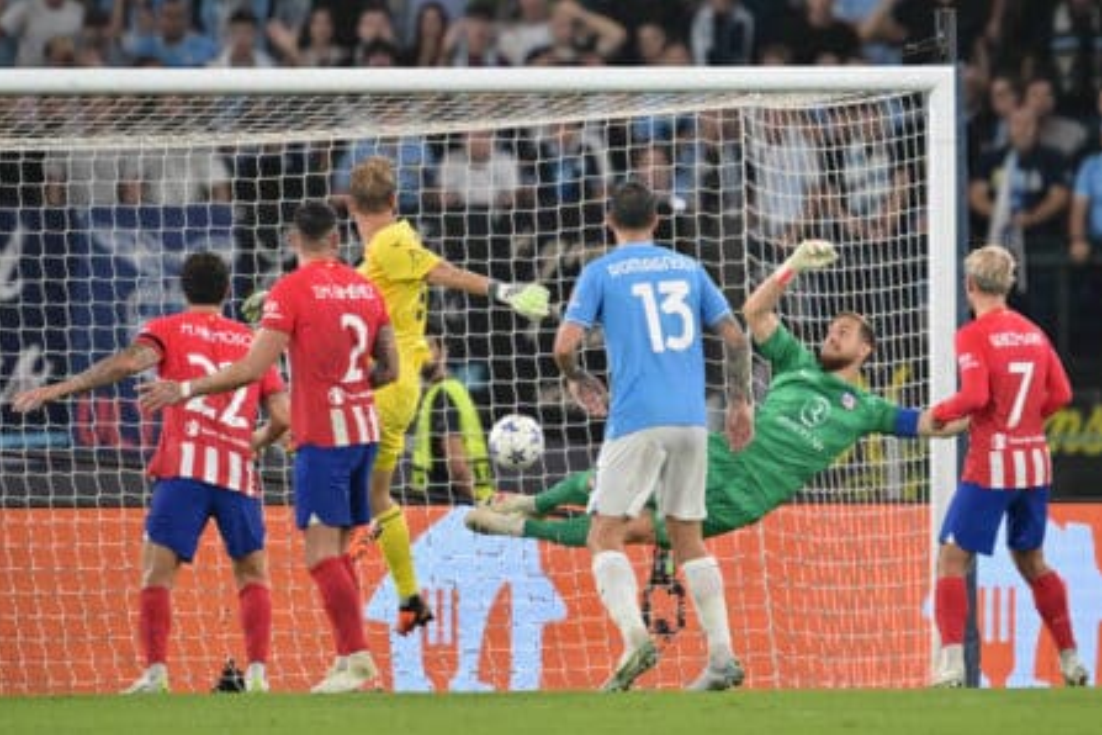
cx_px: 550
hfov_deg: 3.7
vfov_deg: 2.4
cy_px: 368
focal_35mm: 564
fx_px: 17263
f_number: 4
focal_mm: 560
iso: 3200
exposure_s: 1/1600
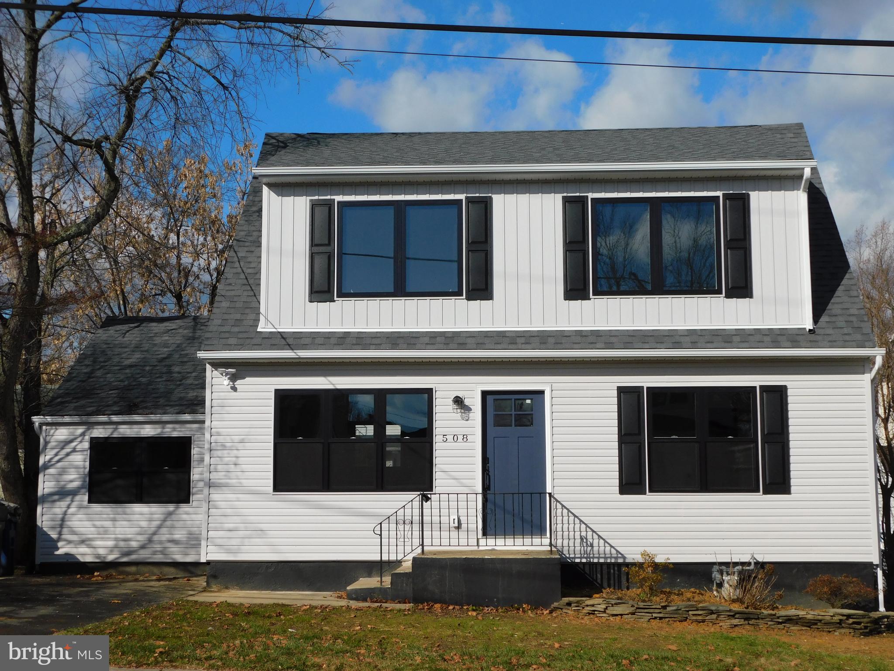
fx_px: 1317
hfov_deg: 37.5
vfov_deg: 28.6
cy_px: 336
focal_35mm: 51
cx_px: 447
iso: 125
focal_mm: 9
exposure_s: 1/500
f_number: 7.6
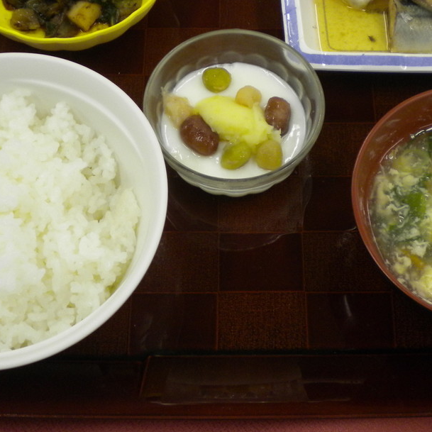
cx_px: 234
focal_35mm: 61
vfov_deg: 28.0
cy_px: 138
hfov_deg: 28.1
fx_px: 861
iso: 240
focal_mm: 6.3
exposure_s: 1/55.1
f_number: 3.1
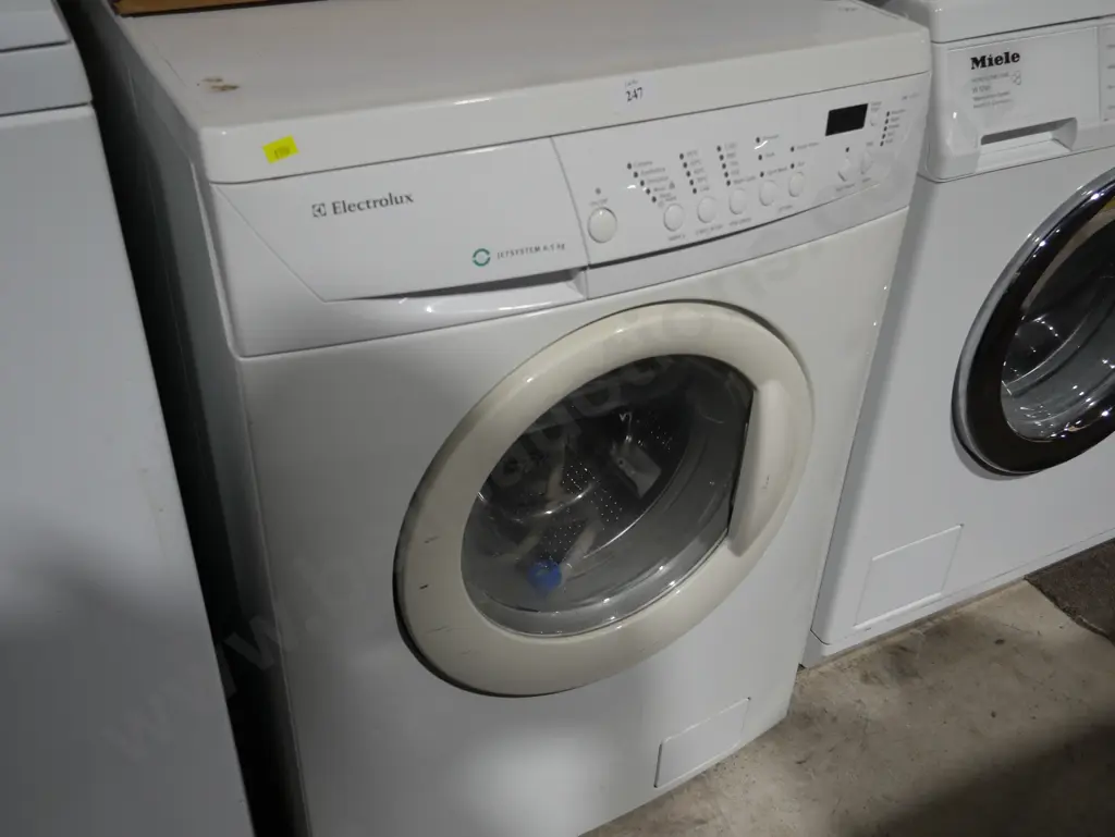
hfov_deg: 53.9
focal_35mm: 34
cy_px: 418
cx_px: 558
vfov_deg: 41.8
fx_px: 1096
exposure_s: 1/80
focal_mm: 17
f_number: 4
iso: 200
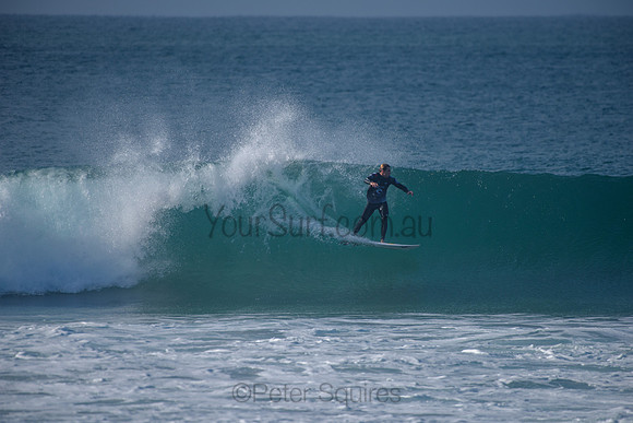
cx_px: 316
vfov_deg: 2.7
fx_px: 9054
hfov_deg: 4.0
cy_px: 212
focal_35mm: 515
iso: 200
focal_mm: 500
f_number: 5.6
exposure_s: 1/2000
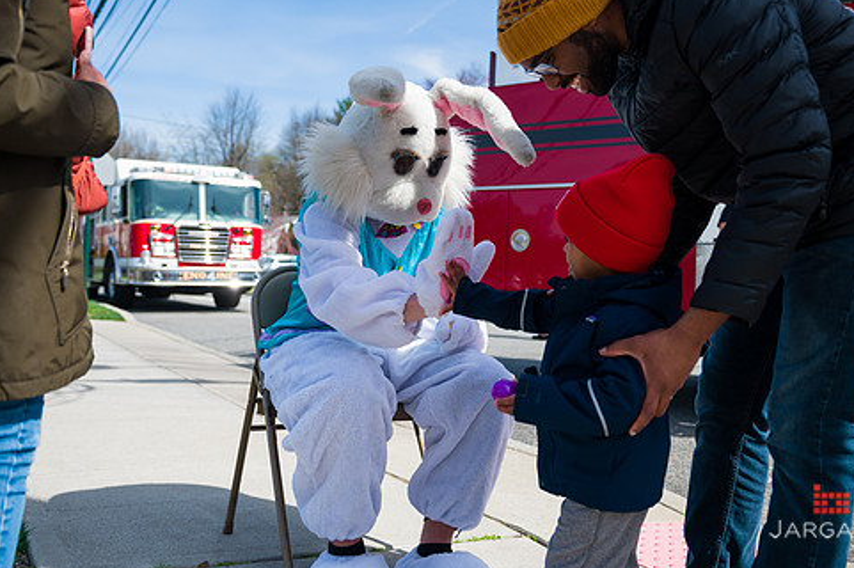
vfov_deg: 37.7
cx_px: 424
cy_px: 234
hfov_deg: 54.5
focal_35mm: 35
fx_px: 830
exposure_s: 1/3200
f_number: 4
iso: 200
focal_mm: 29
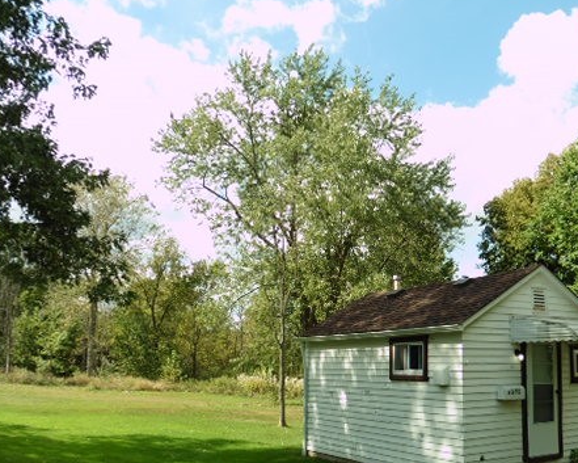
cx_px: 362
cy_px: 295
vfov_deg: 43.0
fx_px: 582
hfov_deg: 52.3
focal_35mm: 34
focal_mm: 4.3
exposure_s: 1/250
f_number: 3.3
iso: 100
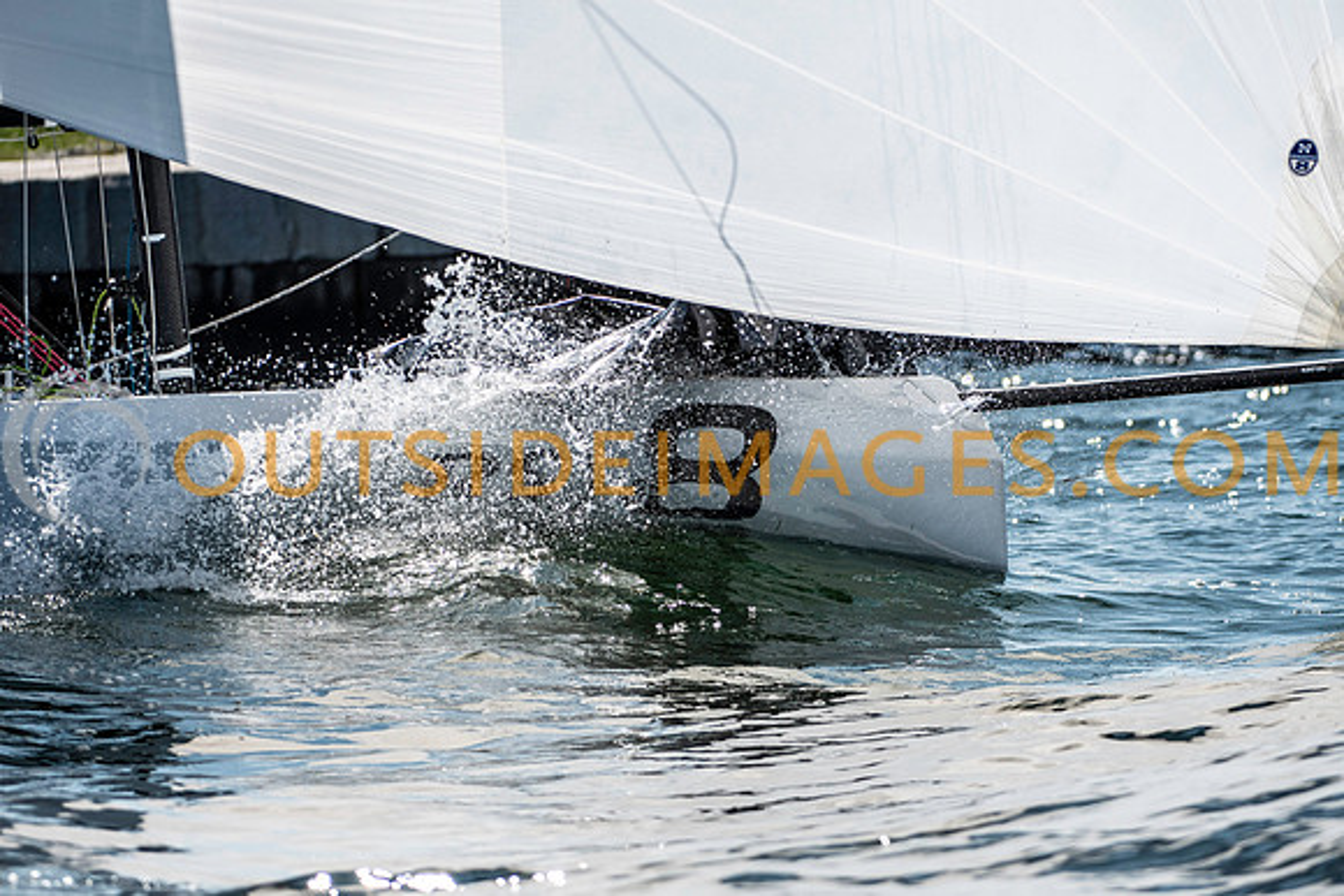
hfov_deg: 5.5
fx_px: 14003
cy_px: 448
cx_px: 672
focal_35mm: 375
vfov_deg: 3.7
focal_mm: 250
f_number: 4
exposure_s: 1/5000
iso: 320
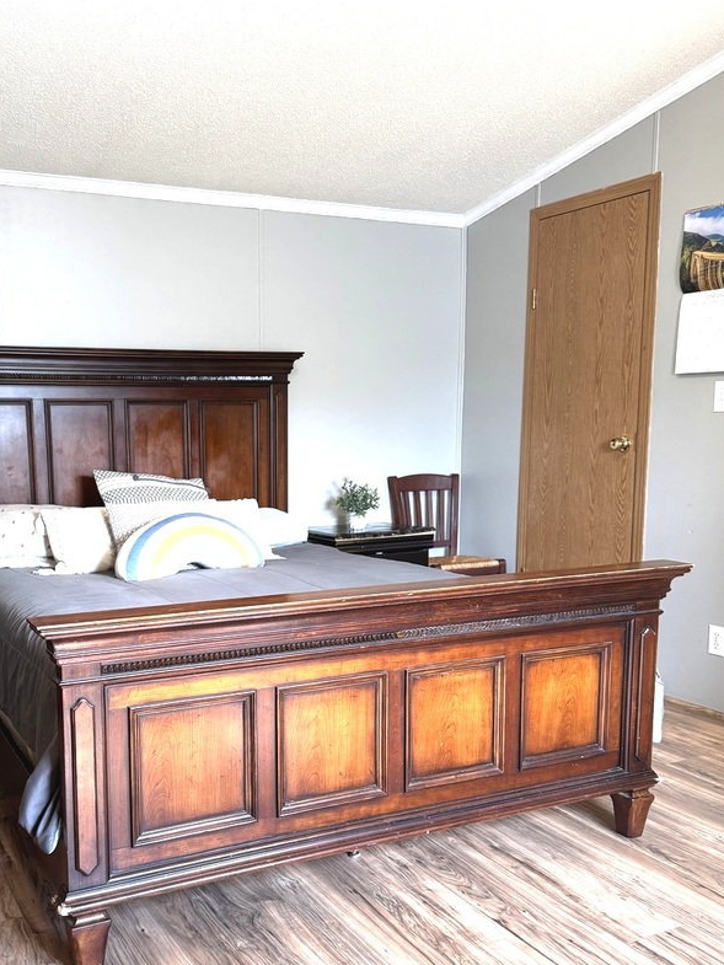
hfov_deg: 42.3
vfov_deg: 55.1
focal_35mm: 33
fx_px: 920
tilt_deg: -9.0
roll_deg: +0.8
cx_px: 237
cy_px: 558
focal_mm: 6.76
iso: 200
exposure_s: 1/120
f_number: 1.78
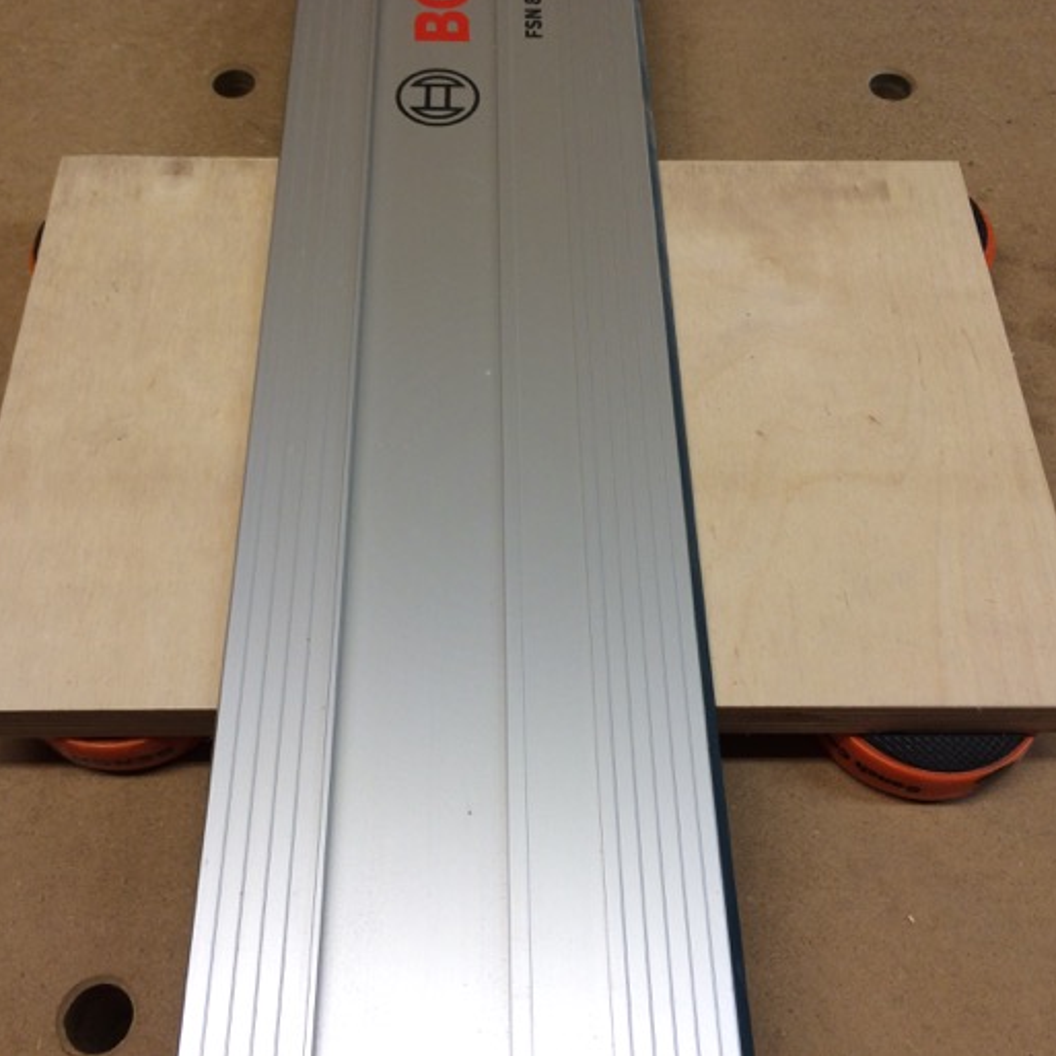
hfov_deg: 47.2
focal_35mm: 35
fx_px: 1208
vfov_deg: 47.2
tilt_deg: -57.9
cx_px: 502
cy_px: 520
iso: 50
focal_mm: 4.15
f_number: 2.2
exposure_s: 1/100
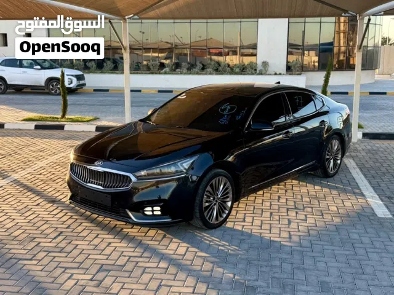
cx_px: 197
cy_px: 148
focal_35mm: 24
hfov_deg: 71.6
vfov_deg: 56.8
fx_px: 273
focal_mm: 6.76
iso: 80
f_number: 1.78
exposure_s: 1/285
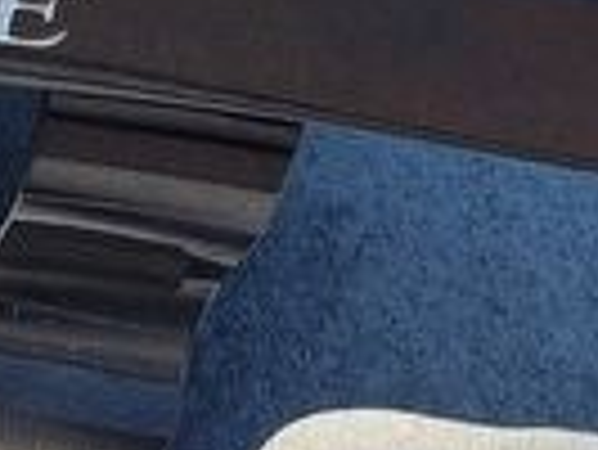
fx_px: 2386
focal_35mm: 138
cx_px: -400
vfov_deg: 10.2
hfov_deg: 13.2
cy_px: -333
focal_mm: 5.56
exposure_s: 1/1464
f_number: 1.8
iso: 100
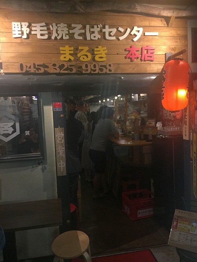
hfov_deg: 48.2
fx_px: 220
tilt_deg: -4.9
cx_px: 98
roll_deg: +1.8
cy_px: 131
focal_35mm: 29
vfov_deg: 61.7
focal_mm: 4.15
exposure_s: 1/30
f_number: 2.2
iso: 50
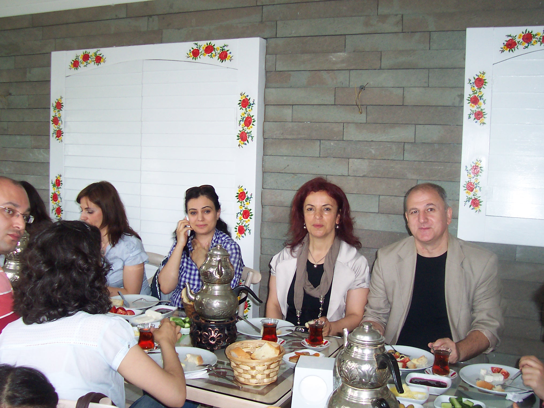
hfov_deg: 50.1
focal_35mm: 37
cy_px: 204
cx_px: 272
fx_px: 581
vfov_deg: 38.7
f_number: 2.8
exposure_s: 1/60
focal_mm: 5.6
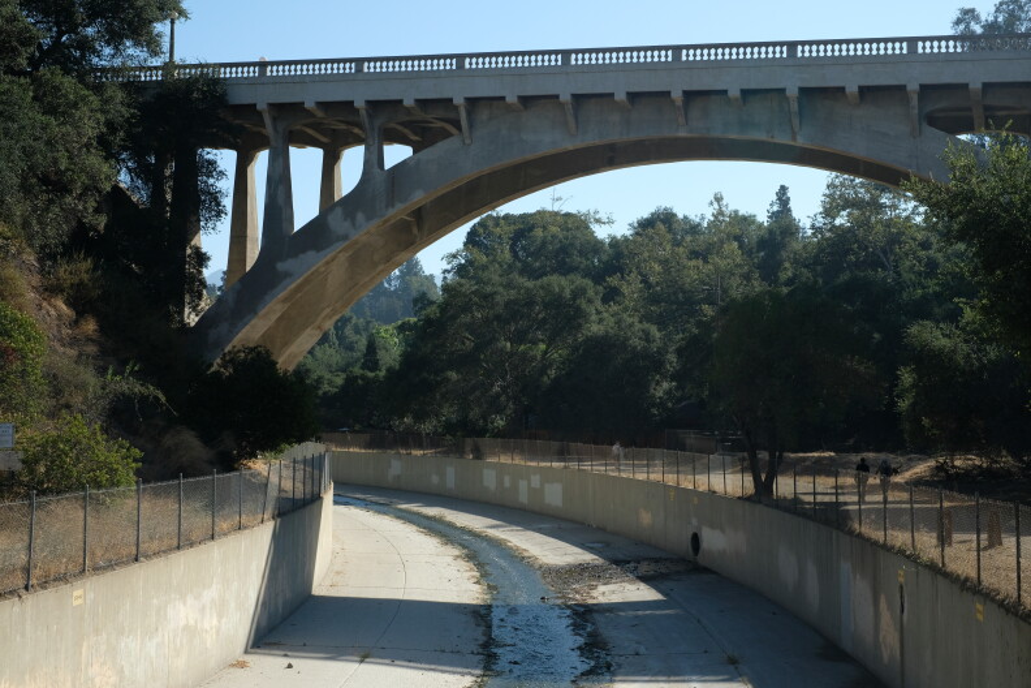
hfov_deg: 37.5
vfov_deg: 25.5
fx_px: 1518
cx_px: 516
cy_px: 344
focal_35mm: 53
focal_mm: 35
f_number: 8
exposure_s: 1/1250
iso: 800
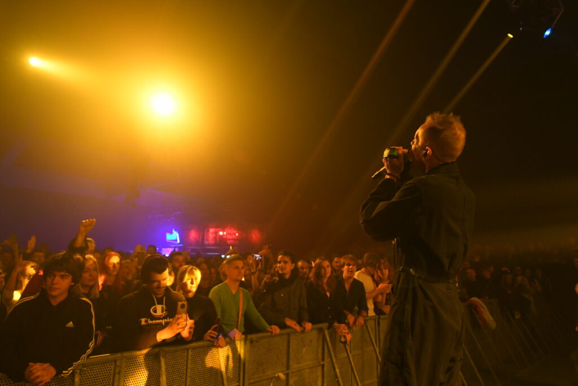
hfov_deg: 78.6
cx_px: 289
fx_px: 353
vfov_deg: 57.2
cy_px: 193
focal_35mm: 22
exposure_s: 1/100
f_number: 4
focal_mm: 22
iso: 3200
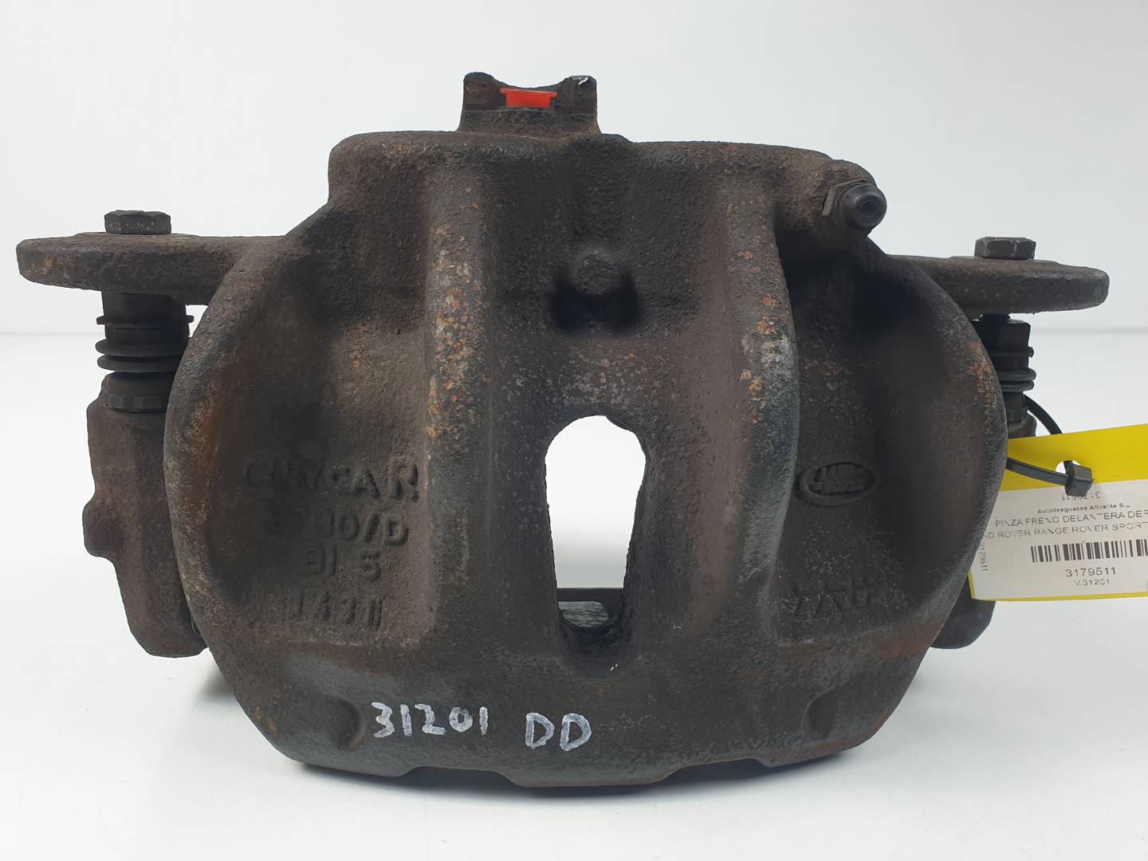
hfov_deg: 67.3
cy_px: 430
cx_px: 574
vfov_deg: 53.1
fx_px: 862
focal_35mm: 26
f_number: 2.4
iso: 50
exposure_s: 1/105
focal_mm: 4.3
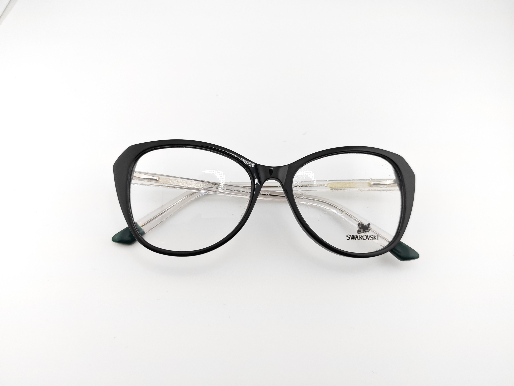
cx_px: 257
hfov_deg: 71.6
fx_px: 356
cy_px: 193
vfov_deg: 56.8
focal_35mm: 24
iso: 1000
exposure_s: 1/400
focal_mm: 6.12
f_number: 1.9
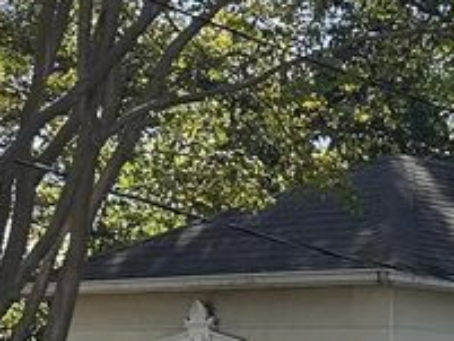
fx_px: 1601
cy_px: 517
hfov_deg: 13.1
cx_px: 1014
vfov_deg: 11.6
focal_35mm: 122
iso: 80
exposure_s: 1/971
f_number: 1.78
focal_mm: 6.86
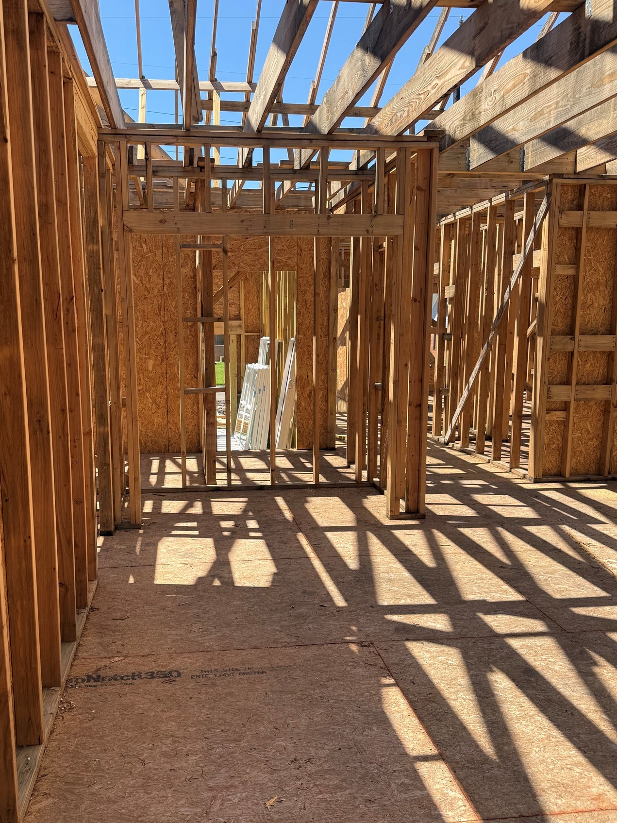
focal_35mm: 29
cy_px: 433
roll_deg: +0.1
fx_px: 689
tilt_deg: -9.0
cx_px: 254
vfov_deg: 61.6
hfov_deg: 48.0
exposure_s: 1/1653
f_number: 1.78
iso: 80
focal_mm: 6.76
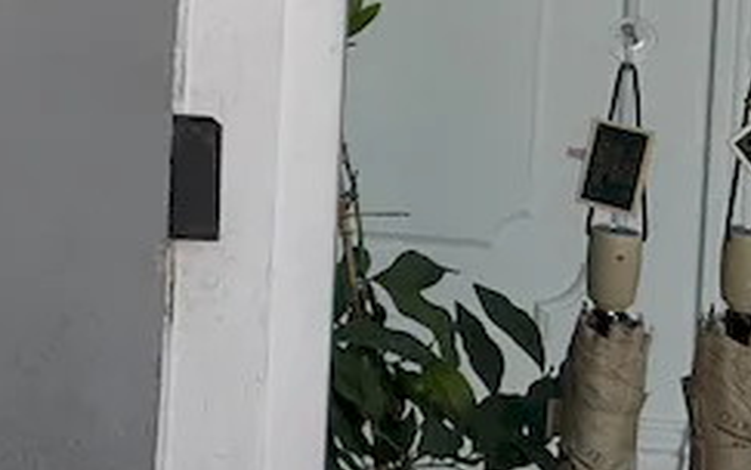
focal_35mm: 194
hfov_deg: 9.5
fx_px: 3972
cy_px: -671
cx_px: -1072
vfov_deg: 6.4
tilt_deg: +1.9
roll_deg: -3.8
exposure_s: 1/997
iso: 64
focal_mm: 6.76
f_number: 1.78
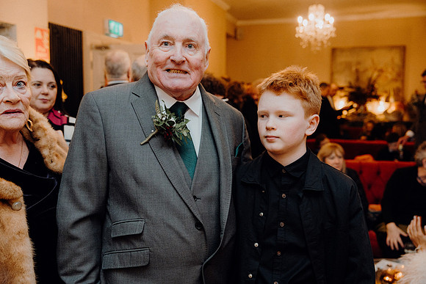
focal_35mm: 37
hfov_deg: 51.9
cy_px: 142
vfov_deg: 36.0
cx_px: 213
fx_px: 438
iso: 2500
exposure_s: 1/160
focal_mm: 37
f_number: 3.5
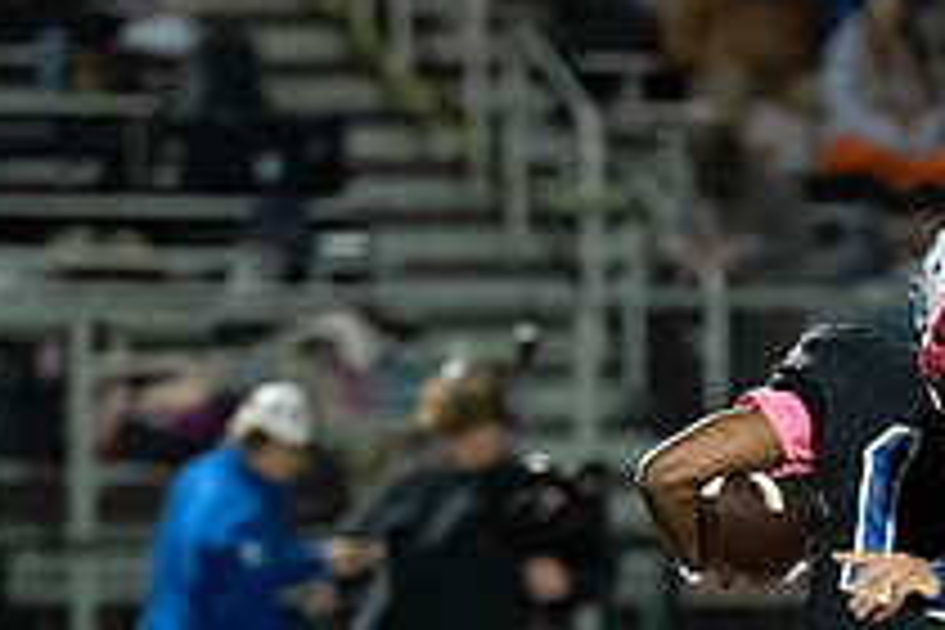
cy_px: 786
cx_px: 764
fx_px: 20211
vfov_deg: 1.8
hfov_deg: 2.7
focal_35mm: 770
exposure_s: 1/1000
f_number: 2.8
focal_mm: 200
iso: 12800
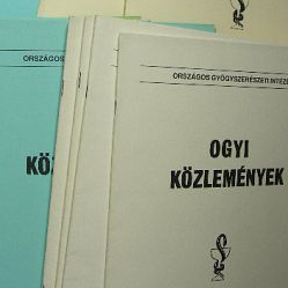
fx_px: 574
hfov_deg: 28.1
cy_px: 87
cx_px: 115
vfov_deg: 27.9
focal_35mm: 61
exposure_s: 1/29.8
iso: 58
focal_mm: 6.3
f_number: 3.5
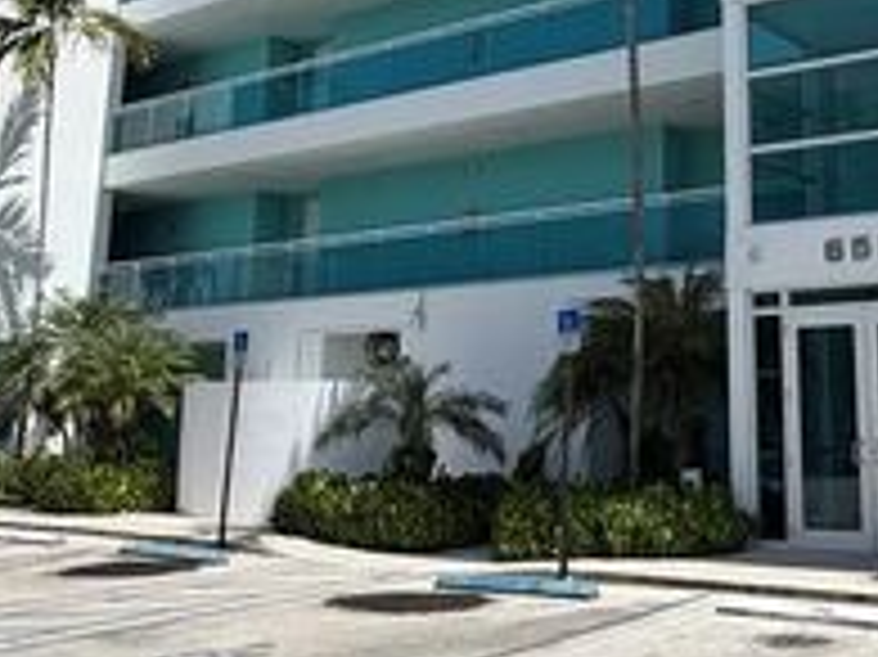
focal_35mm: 46
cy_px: 180
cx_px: 680
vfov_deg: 31.0
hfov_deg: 39.9
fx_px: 1166
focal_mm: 2.22
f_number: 2.2
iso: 20
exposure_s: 1/914
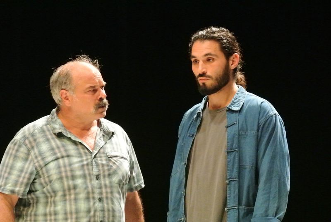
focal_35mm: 193
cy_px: 111
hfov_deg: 10.6
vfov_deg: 7.1
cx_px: 166
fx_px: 1778
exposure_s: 1/400
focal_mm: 71.6
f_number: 5
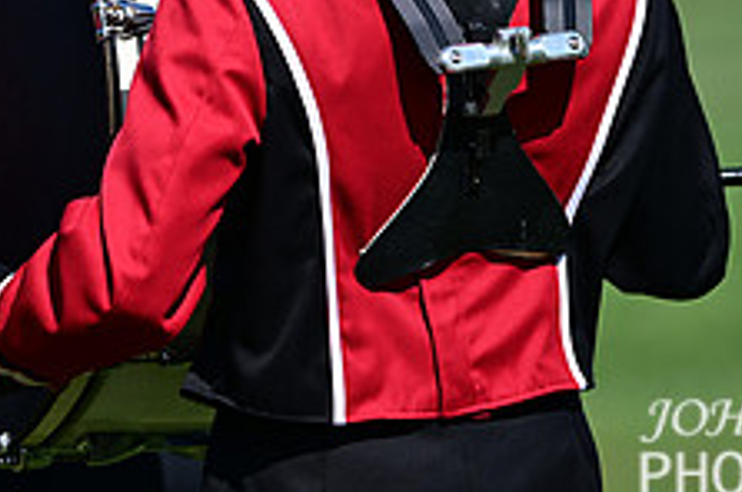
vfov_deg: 1.8
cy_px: -5
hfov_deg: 2.6
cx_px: 200
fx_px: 16094
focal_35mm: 782
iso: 80
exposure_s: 1/1600
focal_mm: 300
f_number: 2.8
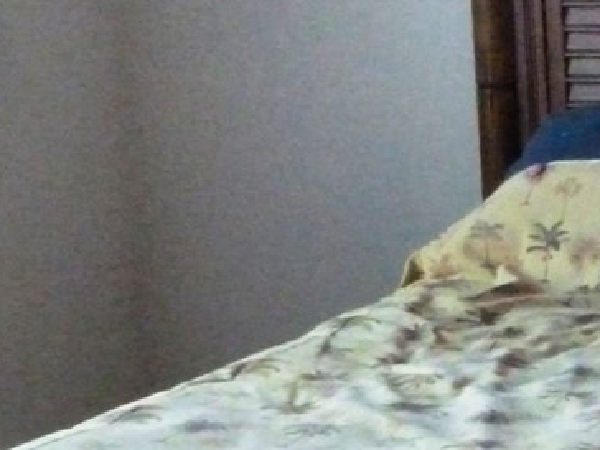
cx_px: 757
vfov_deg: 11.9
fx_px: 2132
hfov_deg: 15.3
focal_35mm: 123
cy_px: 430
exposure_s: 1/40
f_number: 3.3
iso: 1600
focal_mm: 5
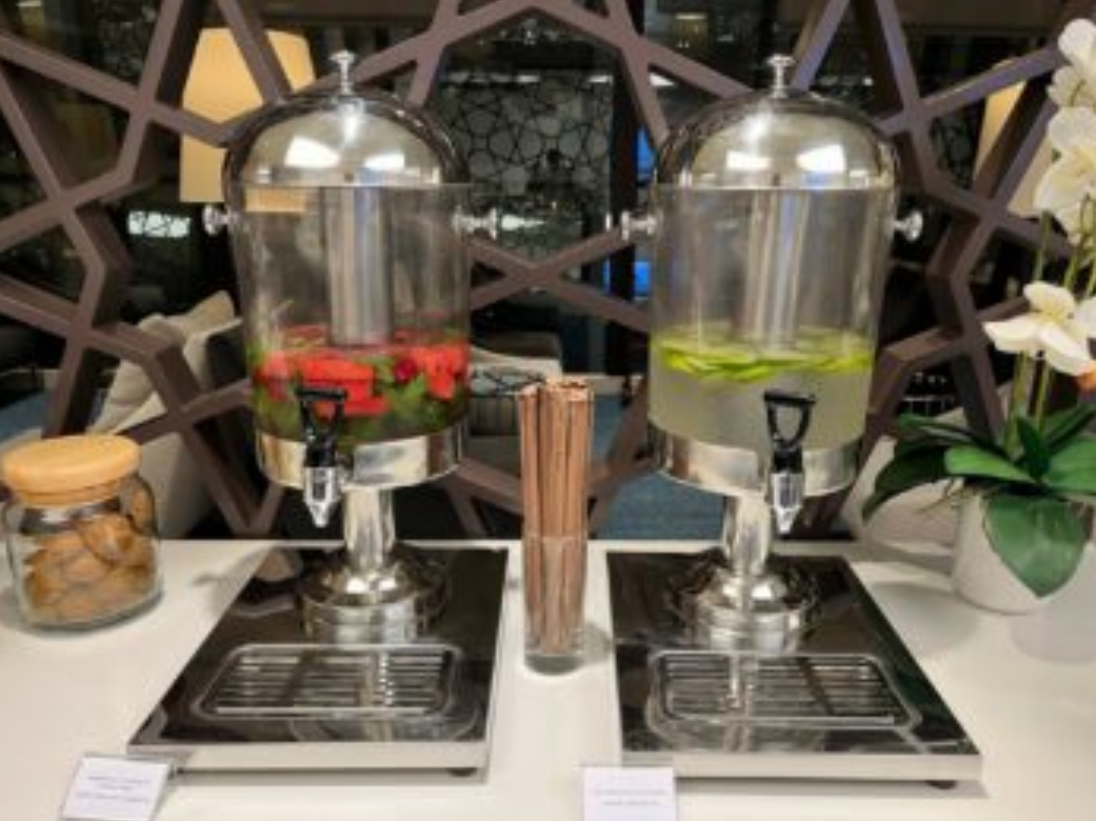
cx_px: 559
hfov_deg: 65.3
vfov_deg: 51.3
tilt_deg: -16.6
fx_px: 855
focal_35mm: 27
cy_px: 423
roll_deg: -0.8
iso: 100
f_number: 1.6
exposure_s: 1/75
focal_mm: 5.1
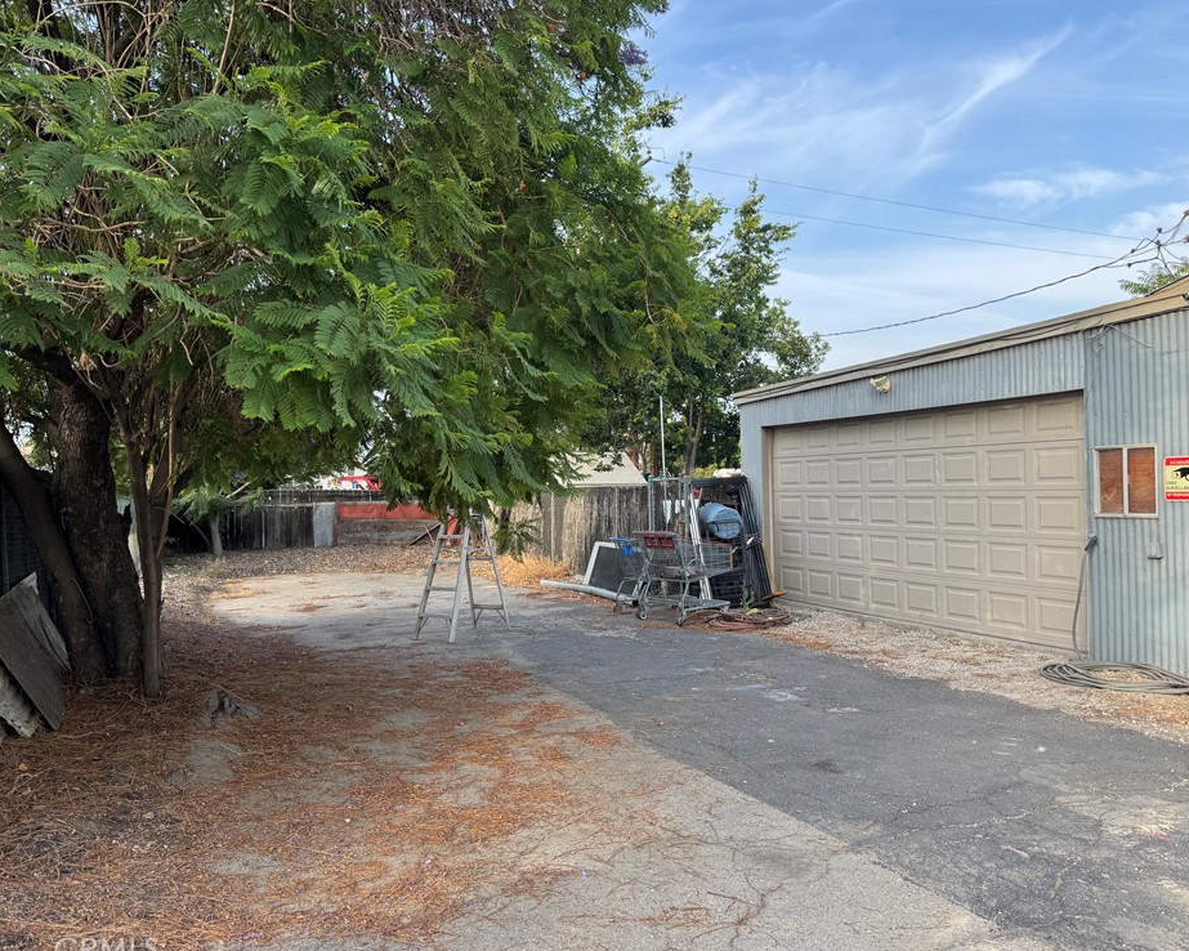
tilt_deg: +1.5
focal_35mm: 26
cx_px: 571
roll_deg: +0.4
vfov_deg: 54.9
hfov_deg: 66.0
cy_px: 473
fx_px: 915
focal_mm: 6.76
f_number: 1.78
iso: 80
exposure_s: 1/651
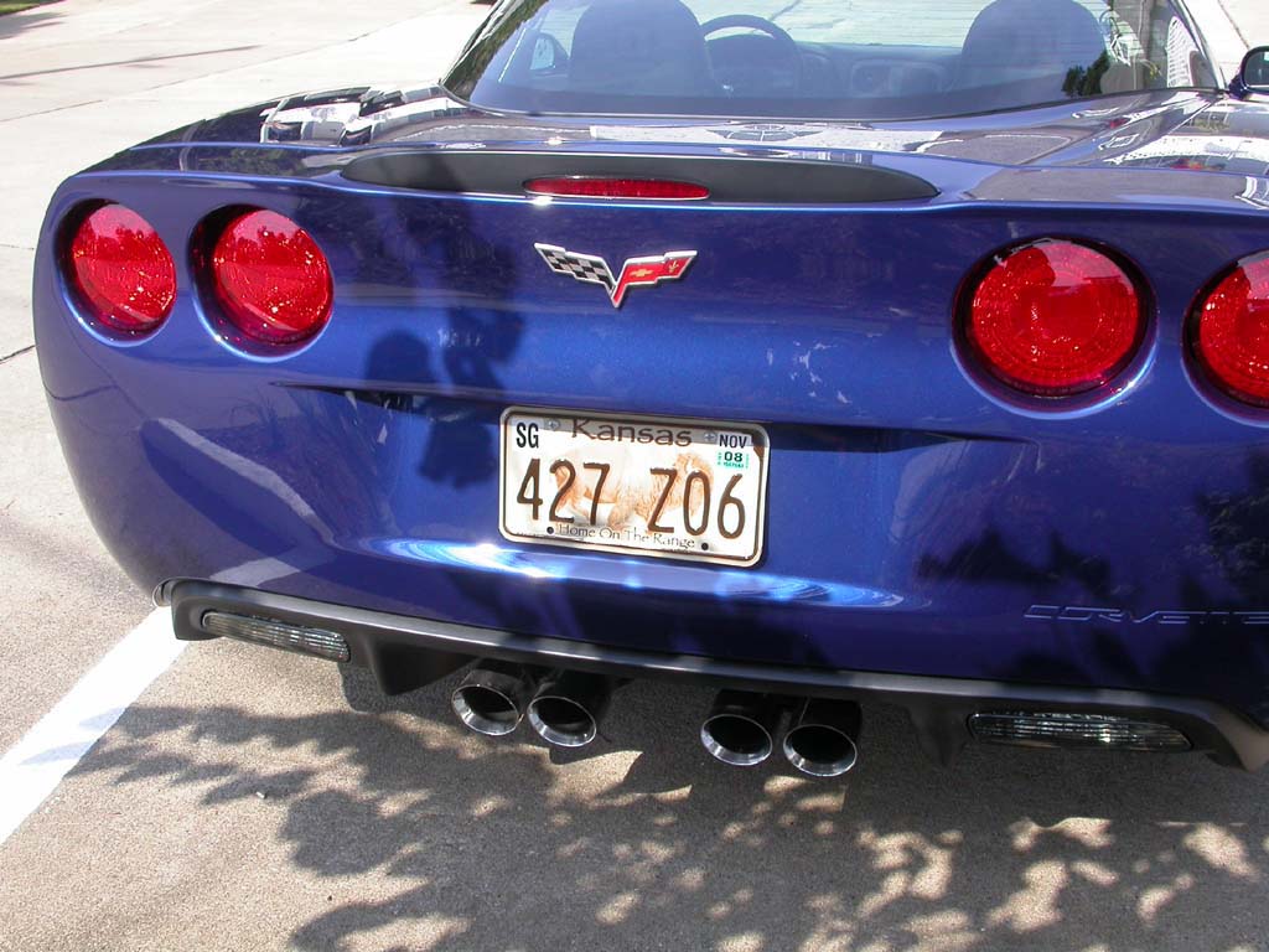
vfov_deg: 37.7
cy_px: 476
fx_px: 1393
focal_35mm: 38
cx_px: 634
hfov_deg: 49.0
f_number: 6
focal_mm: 7.85
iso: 100
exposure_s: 1/195
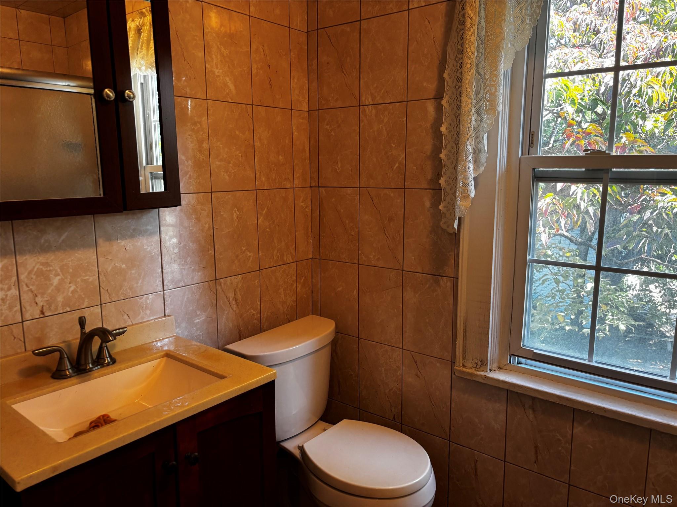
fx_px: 508
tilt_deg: -9.2
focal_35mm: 26
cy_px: 254
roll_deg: -0.3
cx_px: 338
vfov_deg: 53.1
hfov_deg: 67.3
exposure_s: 1/60
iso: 125
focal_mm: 5.96
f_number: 1.6
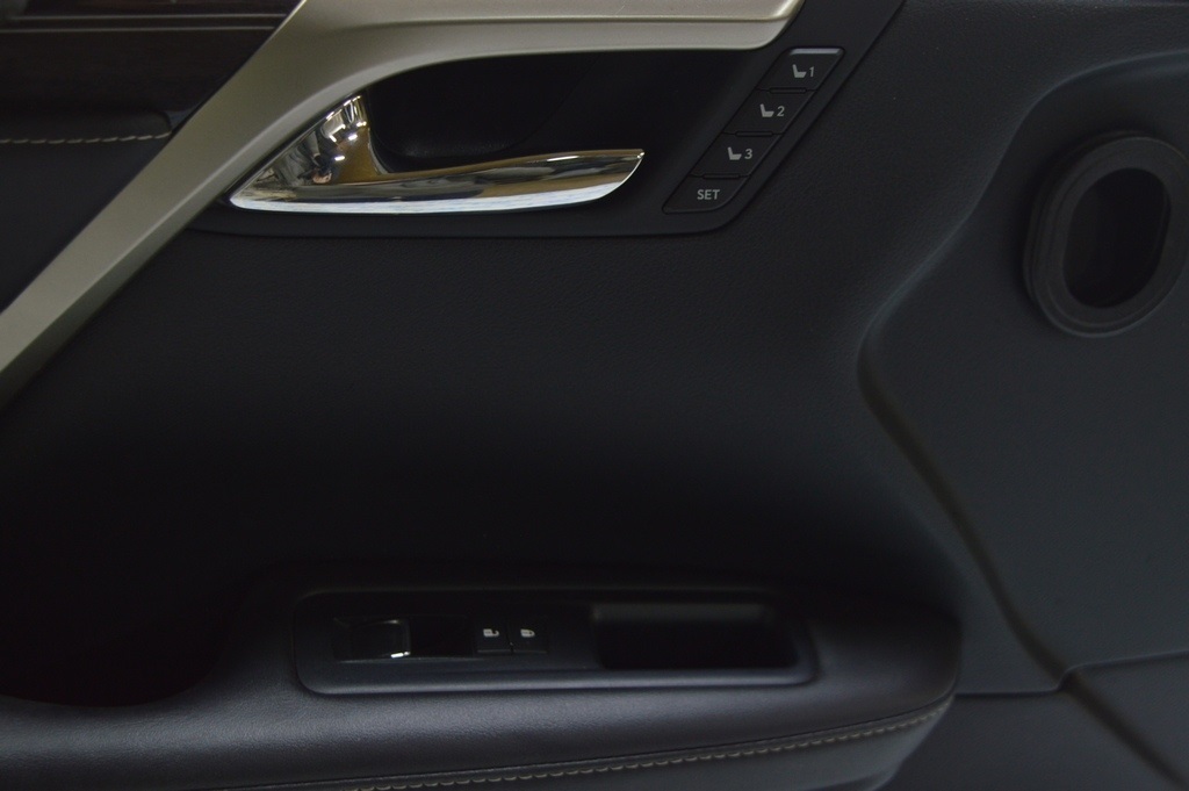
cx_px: 594
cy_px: 396
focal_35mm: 51
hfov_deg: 38.9
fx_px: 1683
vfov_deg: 26.4
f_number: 5.6
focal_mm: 34
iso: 400
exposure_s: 1/20
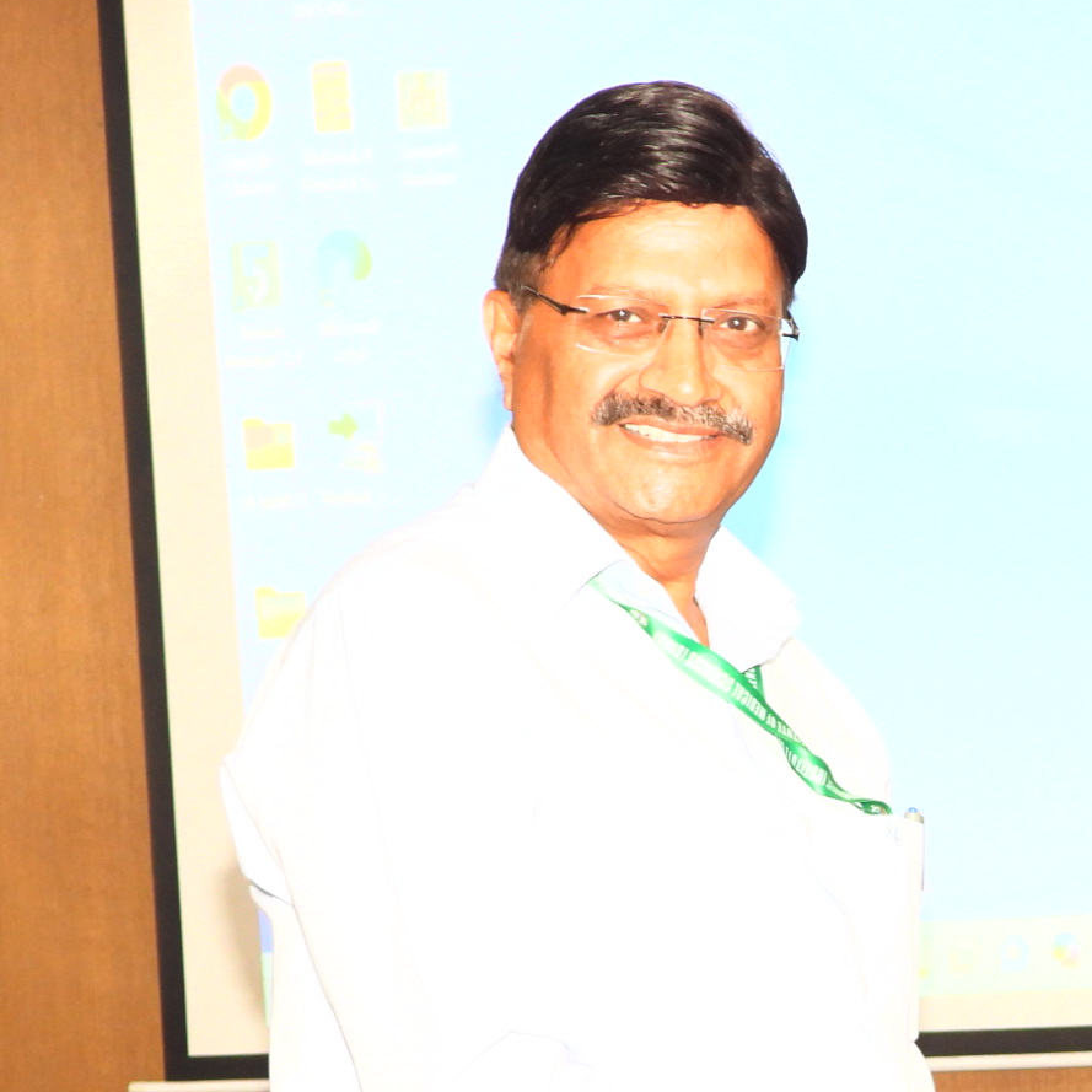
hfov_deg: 15.1
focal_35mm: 113
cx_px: 1150
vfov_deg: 15.2
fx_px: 4033
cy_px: 989
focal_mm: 9
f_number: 3.2
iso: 200
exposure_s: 1/30
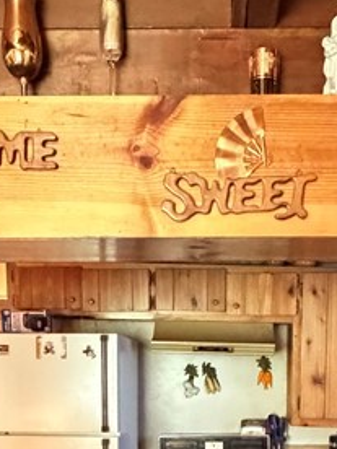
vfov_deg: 33.9
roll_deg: +0.8
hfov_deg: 27.9
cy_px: 439
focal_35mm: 52
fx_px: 675
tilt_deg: -5.1
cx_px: 210
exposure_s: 1/18
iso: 3200
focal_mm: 2.22
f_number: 2.2
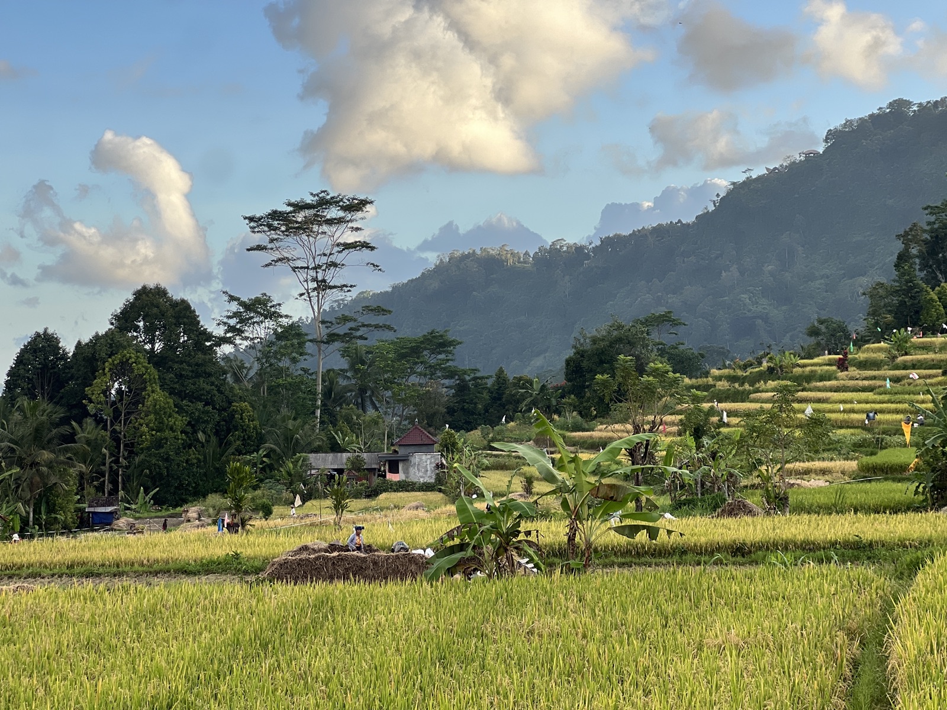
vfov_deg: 19.1
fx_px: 2107
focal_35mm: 77
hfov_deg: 25.3
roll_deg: +0.5
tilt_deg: +0.6
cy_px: 355
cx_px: 474
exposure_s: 1/172
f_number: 2.8
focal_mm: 9
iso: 25
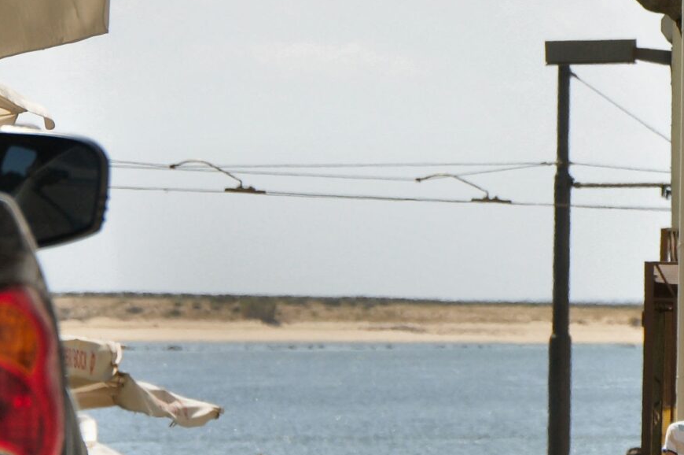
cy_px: 46
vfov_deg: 3.0
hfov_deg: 4.4
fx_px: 8796
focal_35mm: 463
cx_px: 854
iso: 200
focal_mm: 105
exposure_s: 1/640
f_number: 6.3
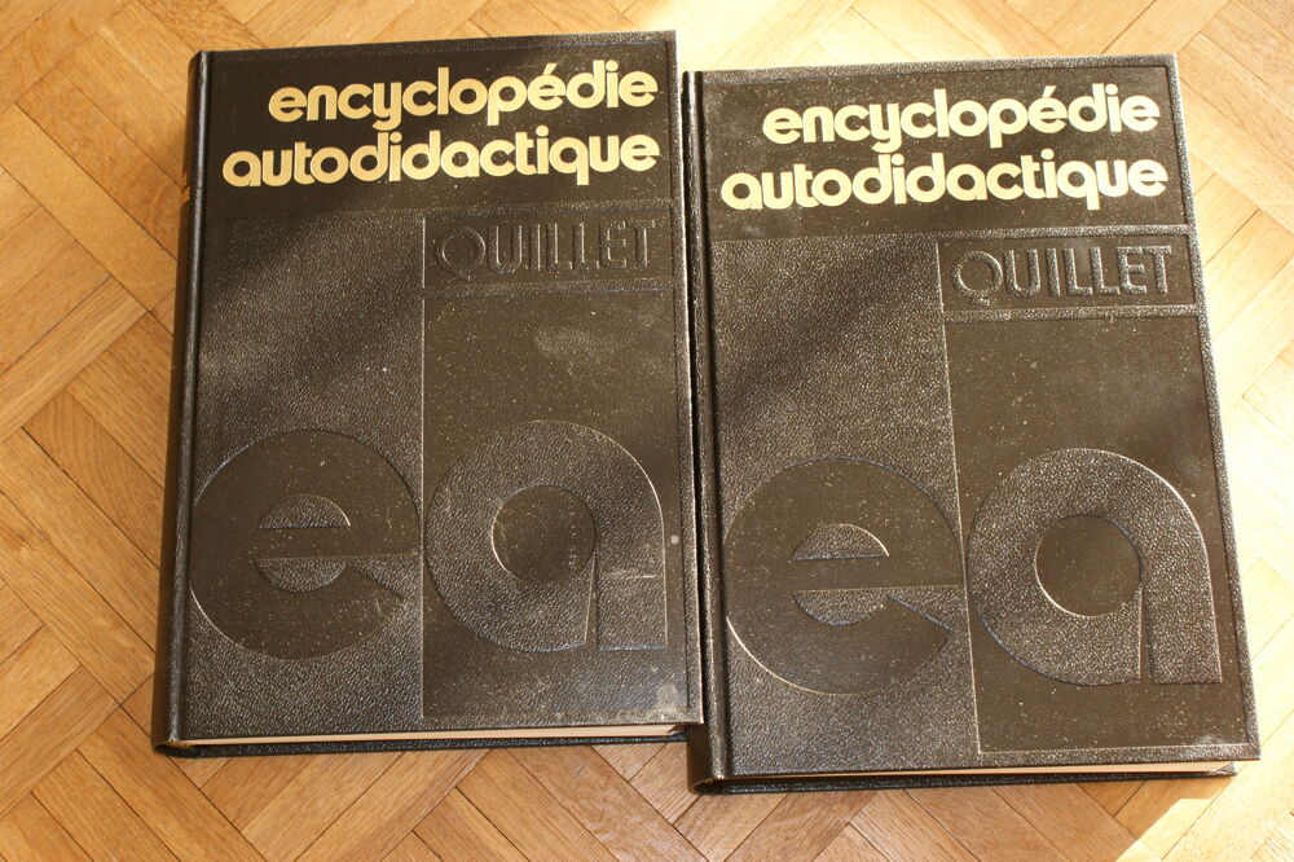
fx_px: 1886
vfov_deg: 25.7
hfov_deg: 37.9
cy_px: 431
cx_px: 647
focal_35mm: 52
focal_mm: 35
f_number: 5.6
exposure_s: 1/80
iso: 400
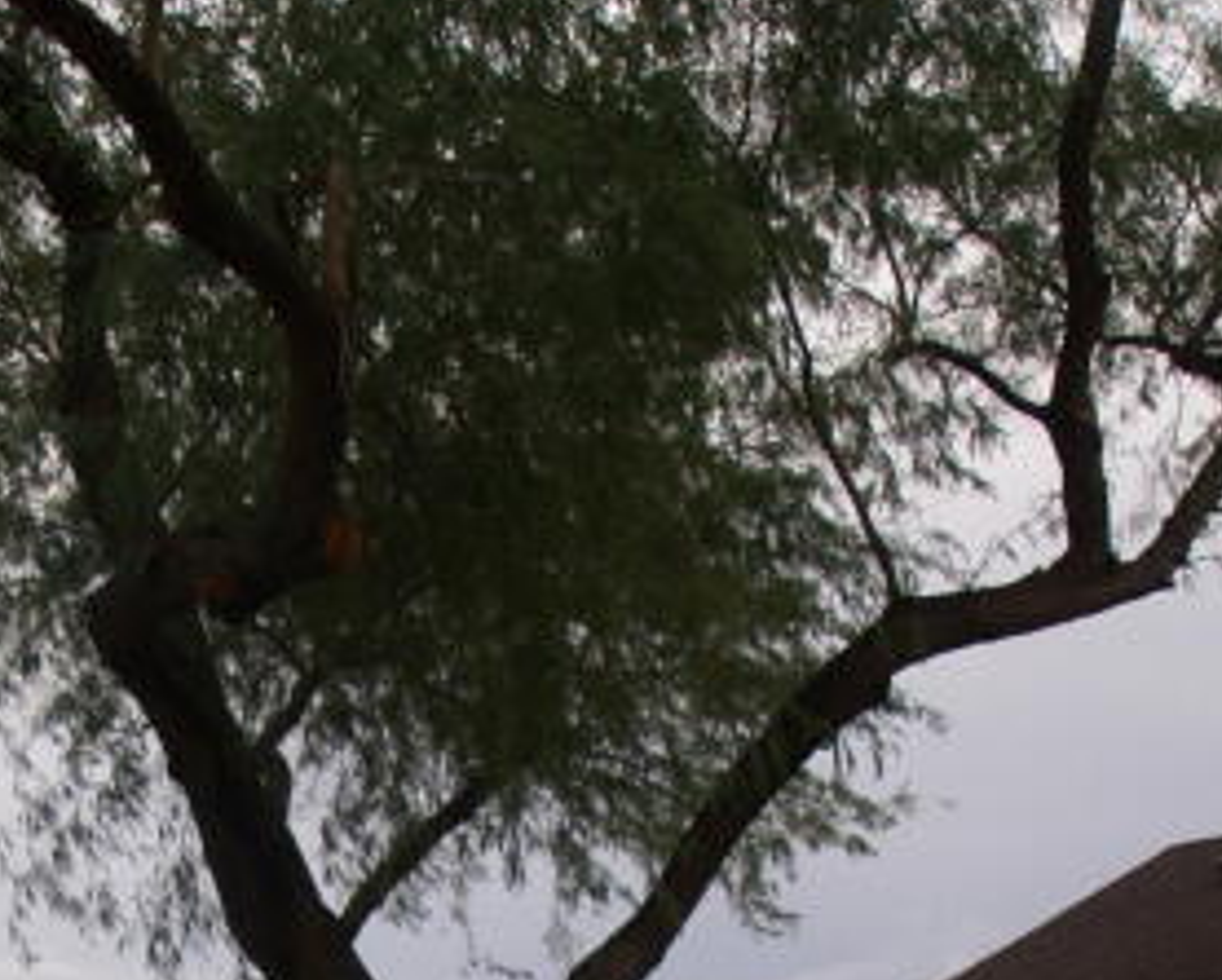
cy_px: 1351
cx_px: 174
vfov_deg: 19.7
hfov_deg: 26.4
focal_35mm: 70
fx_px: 2533
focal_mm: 12
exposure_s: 1/125
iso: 100
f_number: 7.1
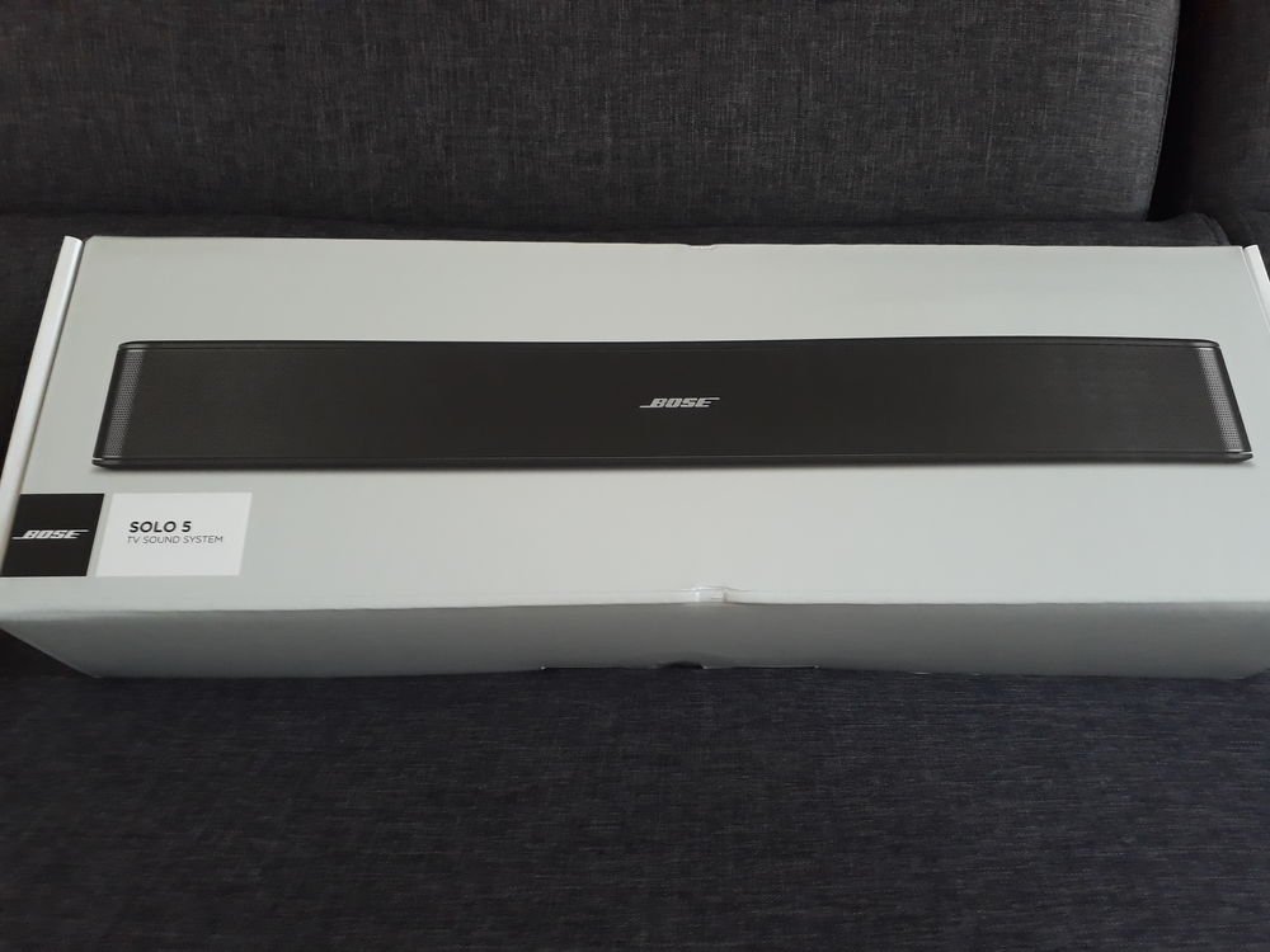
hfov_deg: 65.3
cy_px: 476
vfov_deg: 51.4
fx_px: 991
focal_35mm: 27
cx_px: 635
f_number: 1.9
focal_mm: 3.6
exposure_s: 1/24
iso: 160
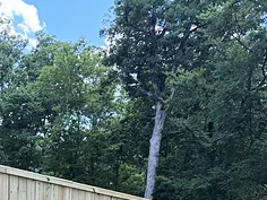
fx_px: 501
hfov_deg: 28.5
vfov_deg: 20.5
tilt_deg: -8.0
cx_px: 19
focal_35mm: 65
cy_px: 264
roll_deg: -1.3
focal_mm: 6.76
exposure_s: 1/643
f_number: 1.78
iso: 100
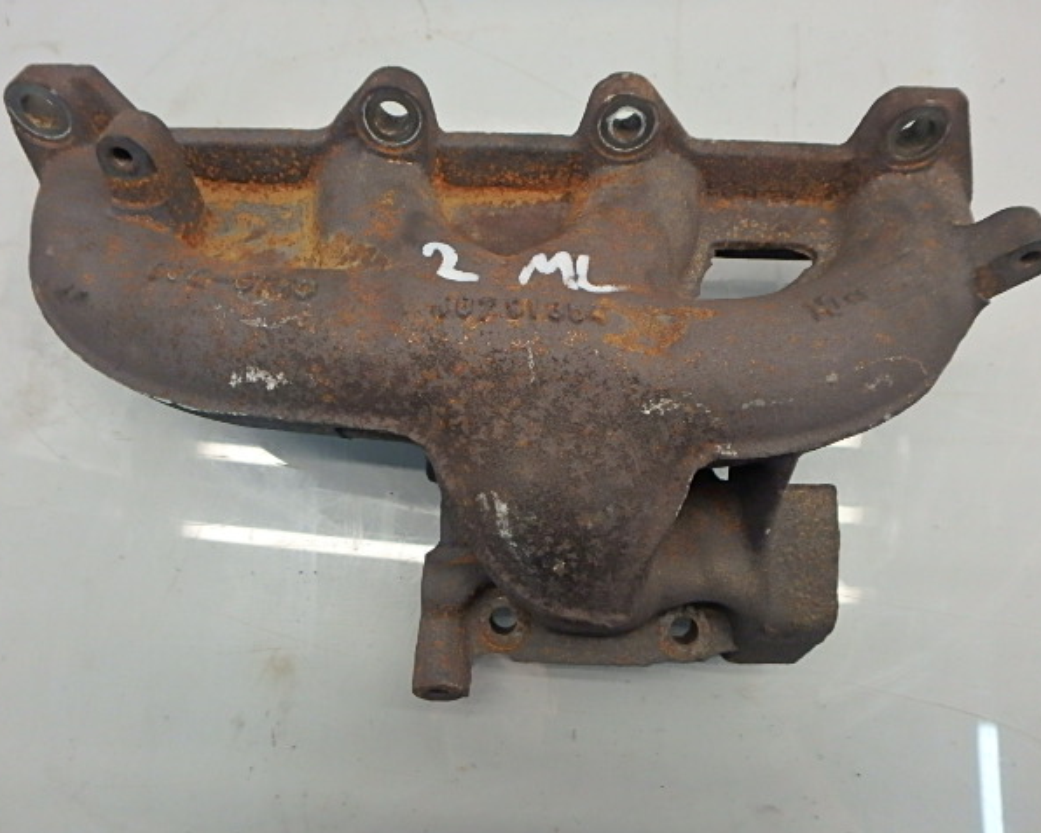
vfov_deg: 63.1
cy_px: 417
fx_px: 678
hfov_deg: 75.0
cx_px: 505
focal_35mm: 22
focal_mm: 3.7
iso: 320
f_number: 3.5
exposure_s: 1/125
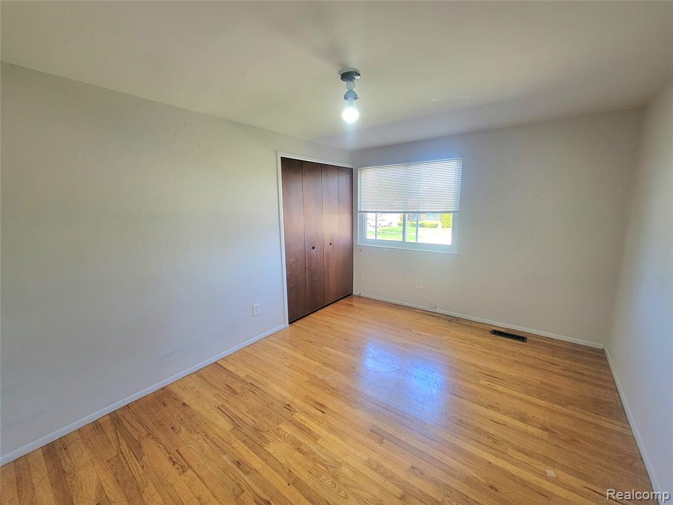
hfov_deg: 106.2
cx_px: 336
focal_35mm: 13
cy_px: 252
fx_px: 253
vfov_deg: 89.9
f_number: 2.2
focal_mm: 2.2
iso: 100
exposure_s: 1/60.2
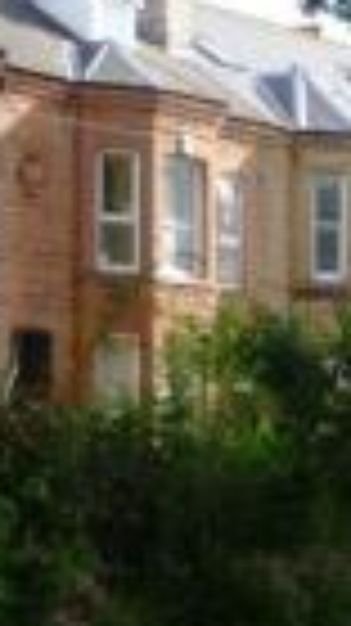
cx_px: 1064
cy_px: 525
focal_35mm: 137
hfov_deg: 7.7
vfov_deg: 15.6
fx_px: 2271
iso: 100
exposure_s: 1/200
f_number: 4
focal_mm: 5.2
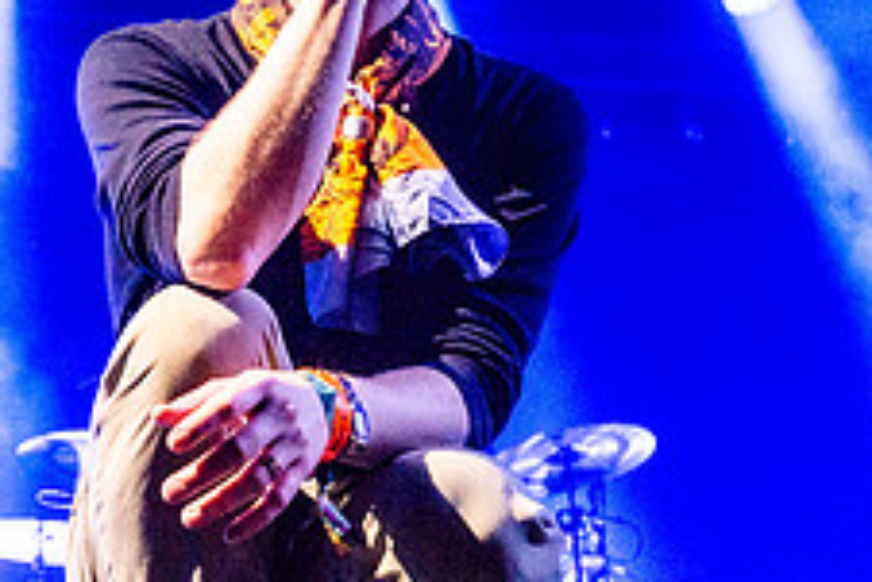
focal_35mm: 100
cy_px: 209
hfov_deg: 20.3
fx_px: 2424
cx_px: 253
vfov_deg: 13.7
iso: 4000
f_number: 3.5
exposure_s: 1/500
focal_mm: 35
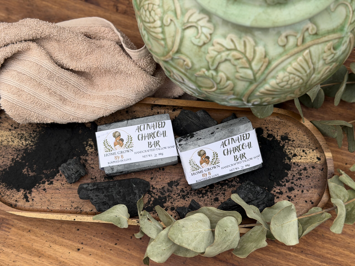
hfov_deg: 39.7
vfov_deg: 30.3
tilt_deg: -74.7
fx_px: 492
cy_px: 133
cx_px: 178
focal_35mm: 48
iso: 64
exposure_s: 1/2208
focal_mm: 6.76
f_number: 1.78
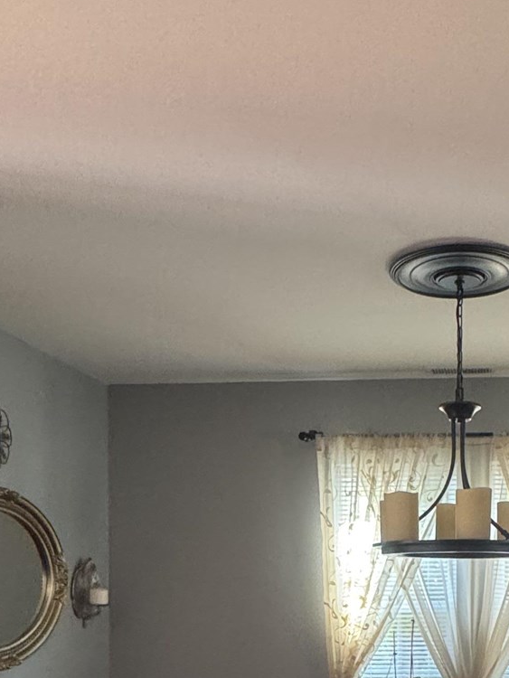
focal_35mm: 43
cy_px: 608
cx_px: 430
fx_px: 843
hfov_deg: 32.4
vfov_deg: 40.6
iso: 500
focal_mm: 2.22
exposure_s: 1/60
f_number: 2.2
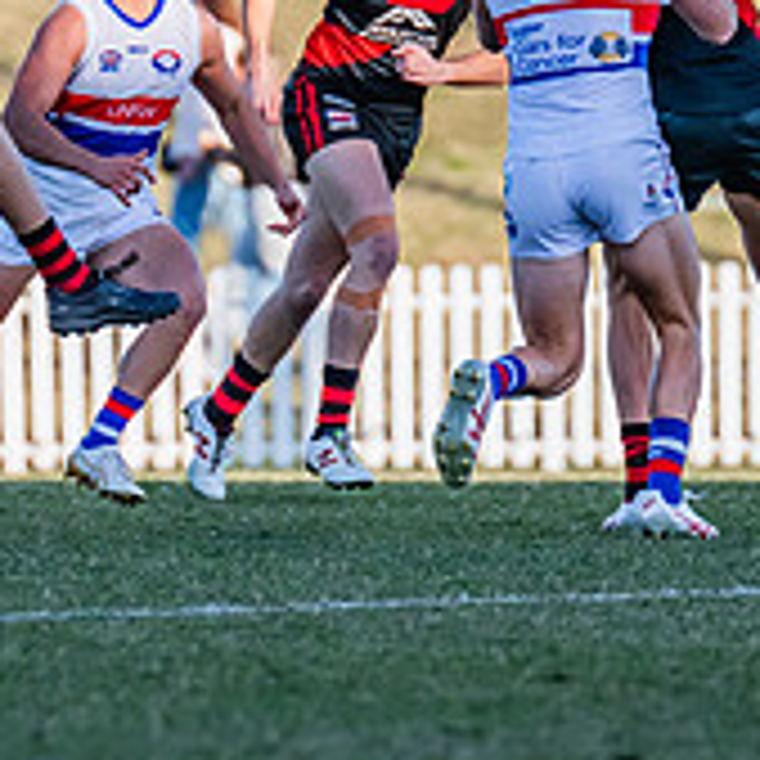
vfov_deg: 1.3
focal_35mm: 1392
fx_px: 34576
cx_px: -215
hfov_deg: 1.3
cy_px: 2
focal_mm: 420
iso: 800
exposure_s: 1/1600
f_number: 6.3
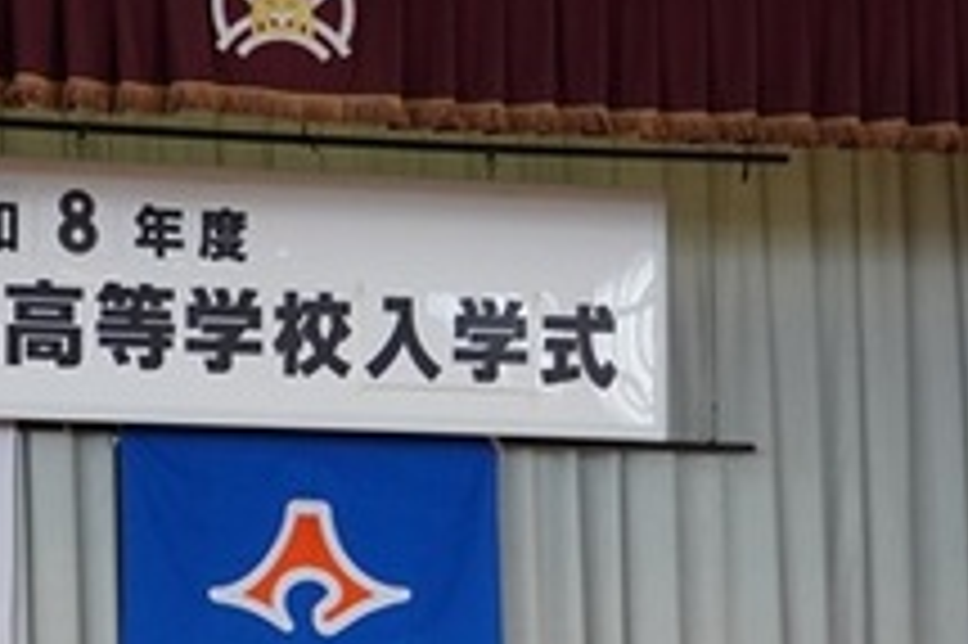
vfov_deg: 5.6
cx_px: 261
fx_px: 6596
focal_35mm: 245
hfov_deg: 8.4
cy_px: 712
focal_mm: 55
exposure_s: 1/160
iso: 1000
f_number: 4.5
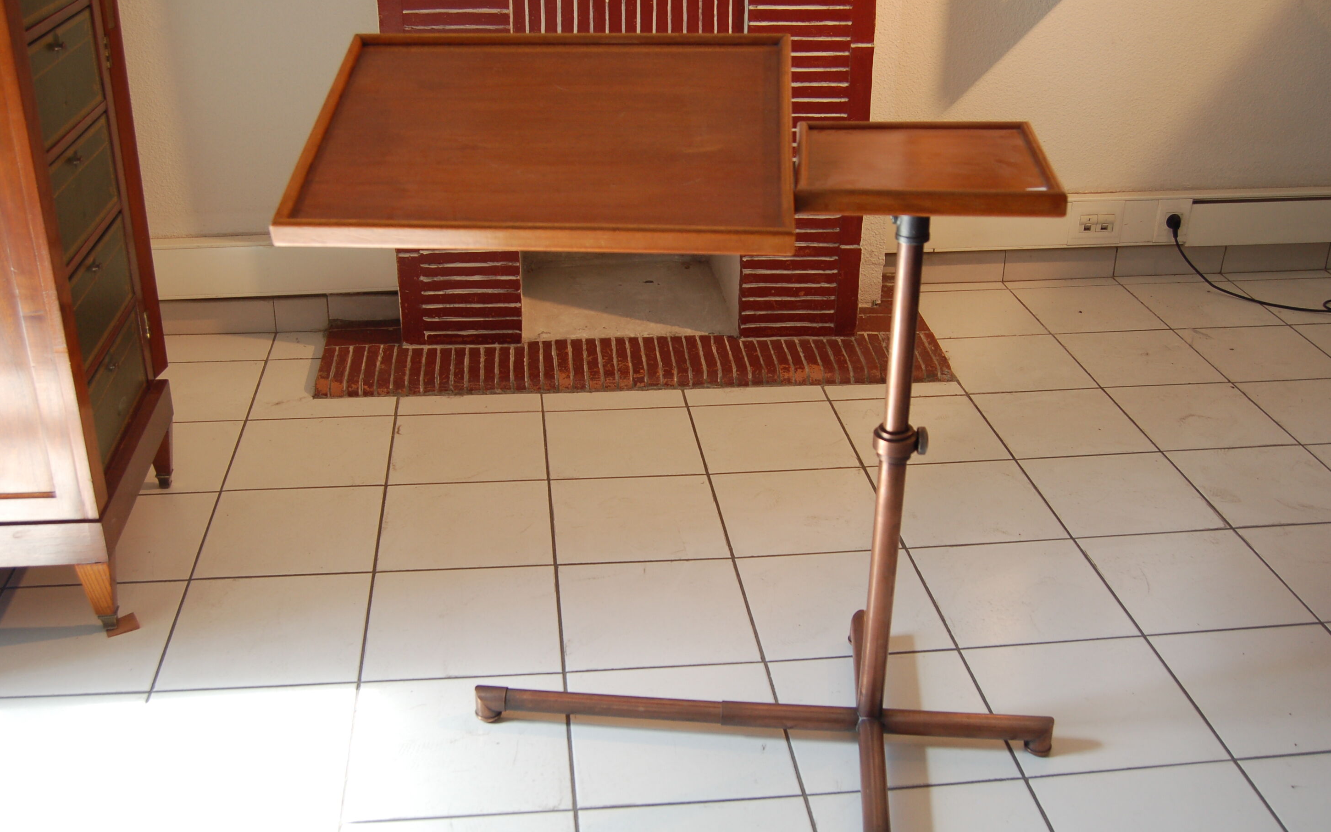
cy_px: 399
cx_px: 667
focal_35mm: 38
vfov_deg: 33.6
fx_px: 1378
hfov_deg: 51.5
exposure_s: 1/80
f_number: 4.5
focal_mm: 24
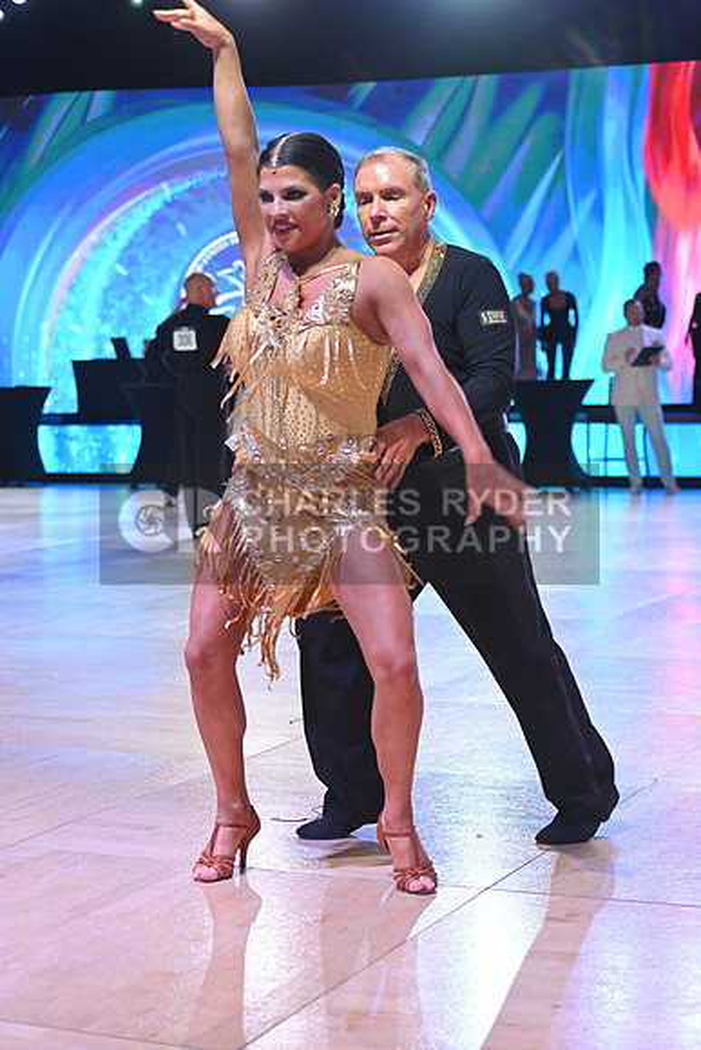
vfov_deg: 28.8
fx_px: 2043
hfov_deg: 19.5
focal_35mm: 70
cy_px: 525
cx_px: 350
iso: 1600
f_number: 4
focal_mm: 70
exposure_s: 1/250
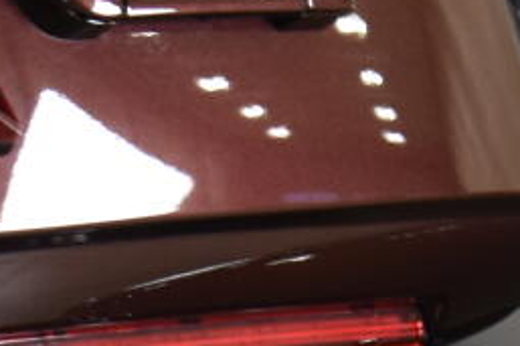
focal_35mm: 339
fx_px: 4892
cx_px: 1006
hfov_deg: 5.9
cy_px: 545
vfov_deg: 4.0
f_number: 4.2
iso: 400
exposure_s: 1/13
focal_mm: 29
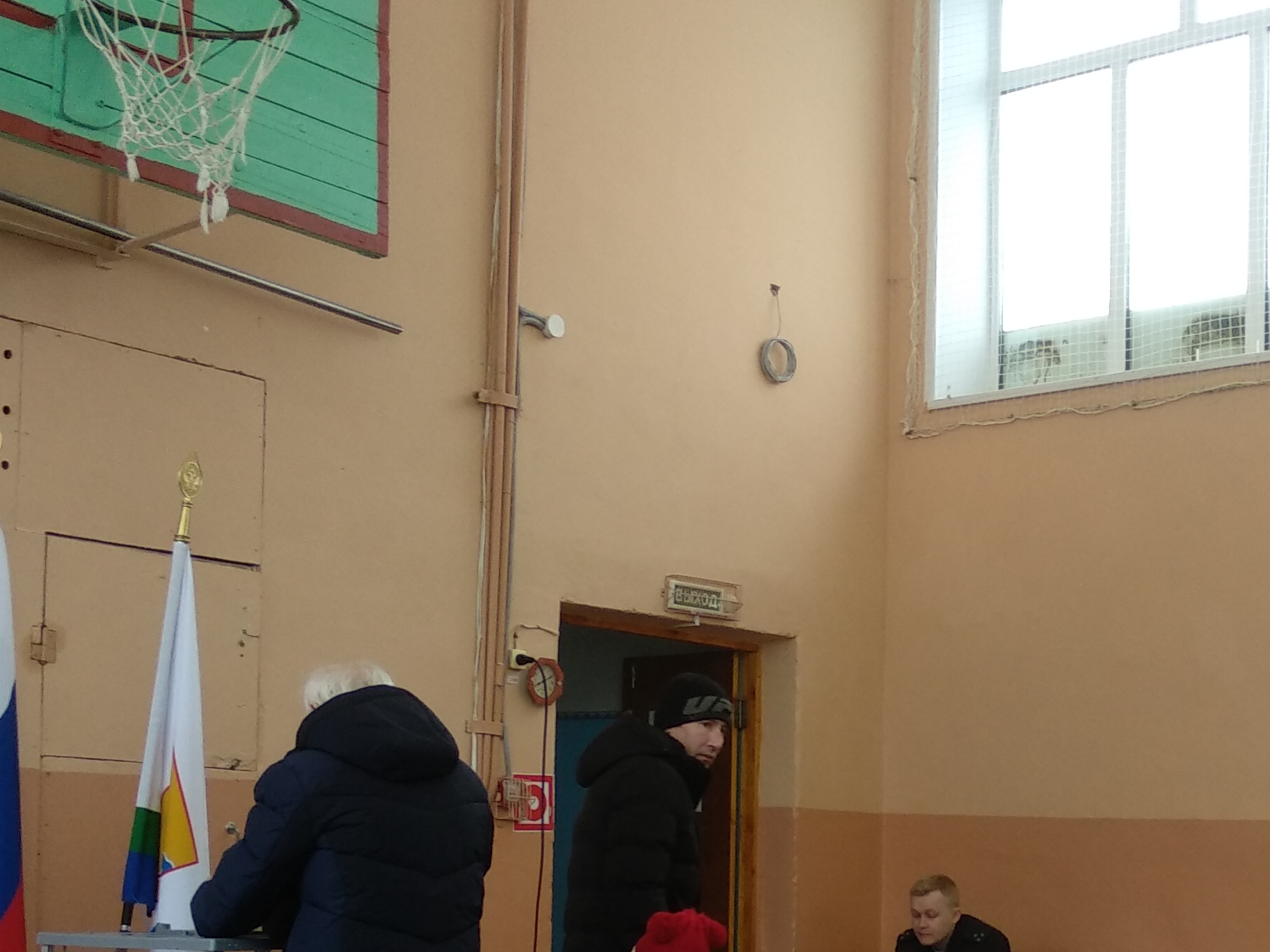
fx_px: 2091
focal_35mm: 57
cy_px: 820
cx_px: 909
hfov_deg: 33.3
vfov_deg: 25.0
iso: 200
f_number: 2.2
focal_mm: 3.81
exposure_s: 1/50
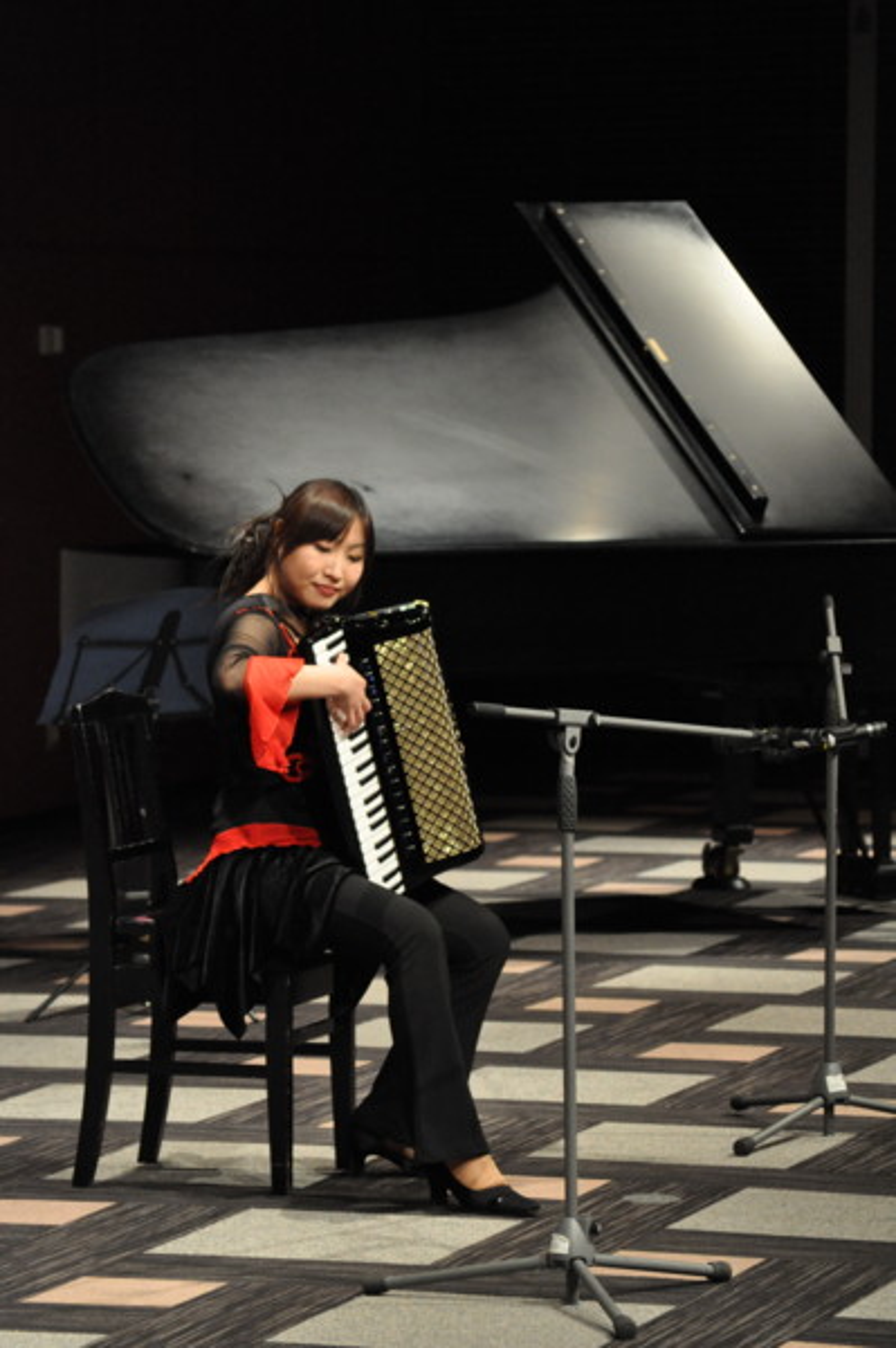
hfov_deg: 9.0
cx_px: 448
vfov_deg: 13.4
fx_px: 5721
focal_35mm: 153
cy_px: 674
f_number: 5.6
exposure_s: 1/100
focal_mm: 102
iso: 2500
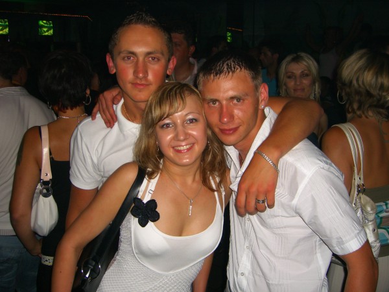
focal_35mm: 38
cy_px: 146
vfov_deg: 37.7
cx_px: 194
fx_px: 427
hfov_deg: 49.0
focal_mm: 7.9
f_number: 2.8
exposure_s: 1/60
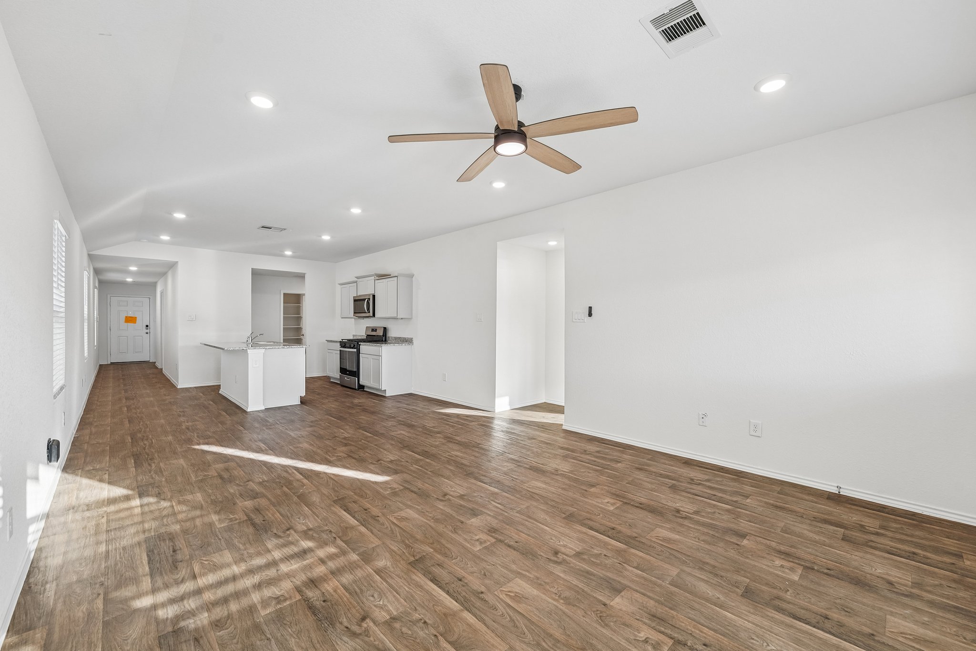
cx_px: 488
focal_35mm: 14
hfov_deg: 104.3
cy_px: 326
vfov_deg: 81.2
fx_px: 379
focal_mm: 14
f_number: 8
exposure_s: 1/40
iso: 400
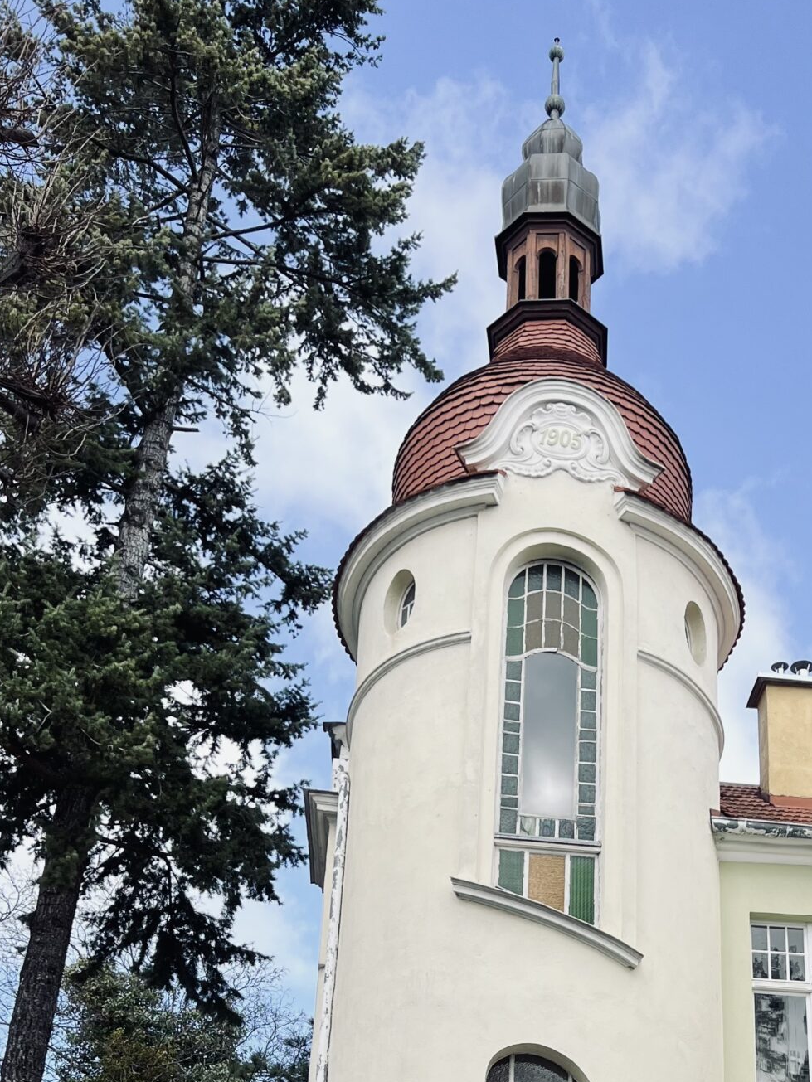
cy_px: 1012
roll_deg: -0.9
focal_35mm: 51
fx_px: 1595
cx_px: 591
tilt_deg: +23.9
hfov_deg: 28.2
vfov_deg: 34.9
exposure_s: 1/1869
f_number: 1.5
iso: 50
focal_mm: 5.7
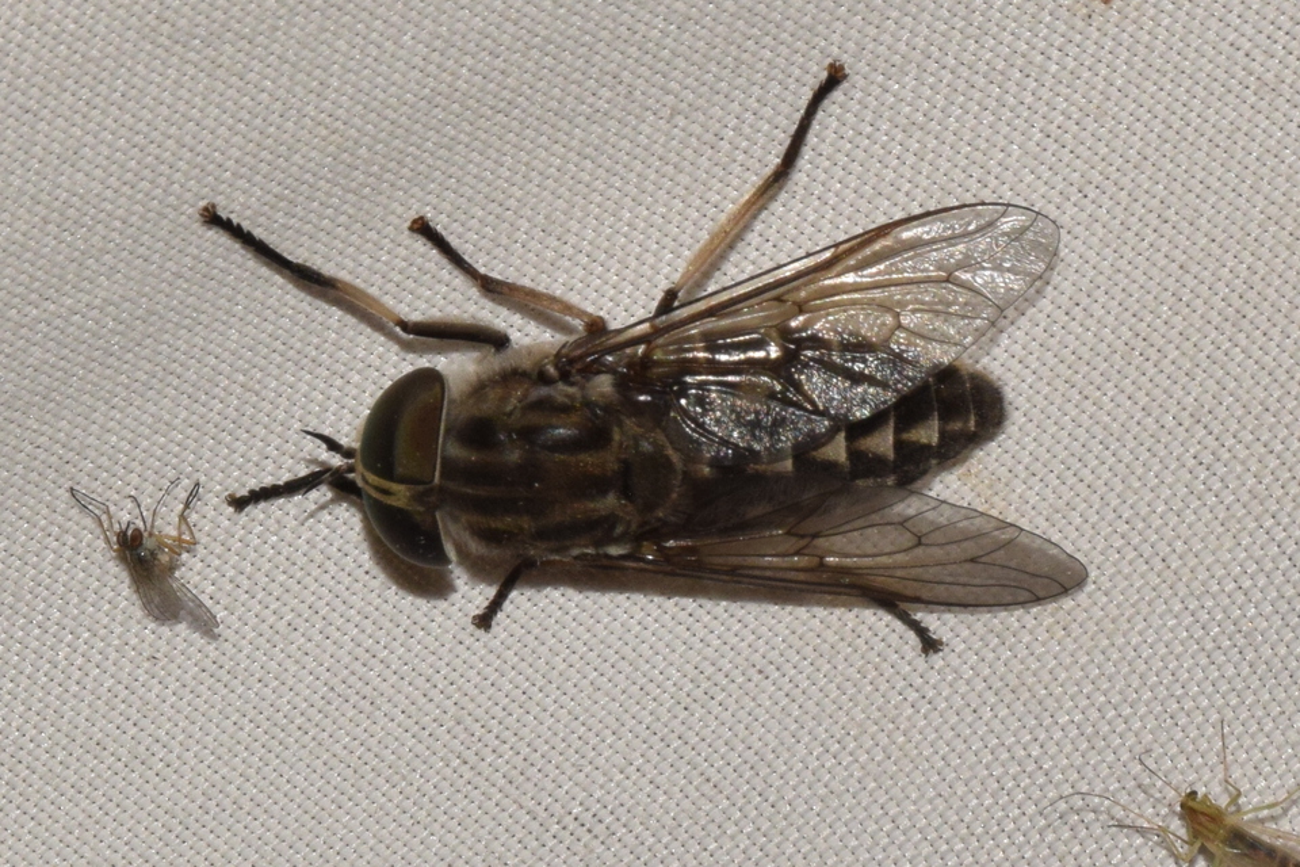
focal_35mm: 210
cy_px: 434
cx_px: 650
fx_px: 7583
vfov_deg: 6.5
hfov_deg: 9.8
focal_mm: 140
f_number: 16
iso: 500
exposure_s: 1/160
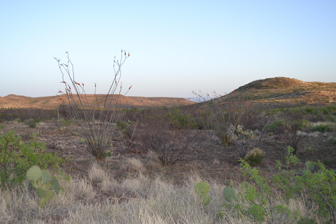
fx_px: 308
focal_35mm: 33
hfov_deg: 57.2
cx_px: 168
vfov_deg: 40.0
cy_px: 112
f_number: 4
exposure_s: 1/125
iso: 160
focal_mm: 22
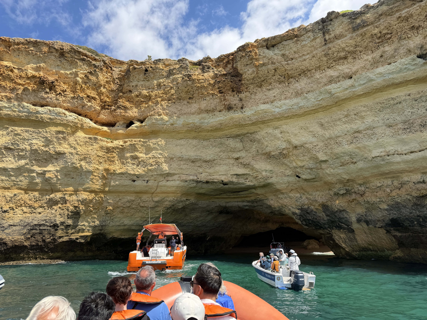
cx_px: 214
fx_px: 296
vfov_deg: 56.8
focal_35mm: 24
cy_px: 160
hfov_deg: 71.6
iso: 100
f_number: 1.8
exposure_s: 1/3584
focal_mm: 6.8
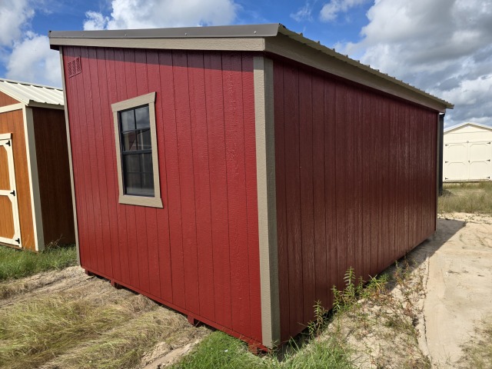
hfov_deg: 73.9
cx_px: 246
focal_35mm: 23
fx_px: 327
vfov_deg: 58.9
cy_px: 184
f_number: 1.7
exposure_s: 1/6355
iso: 80
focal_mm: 6.3
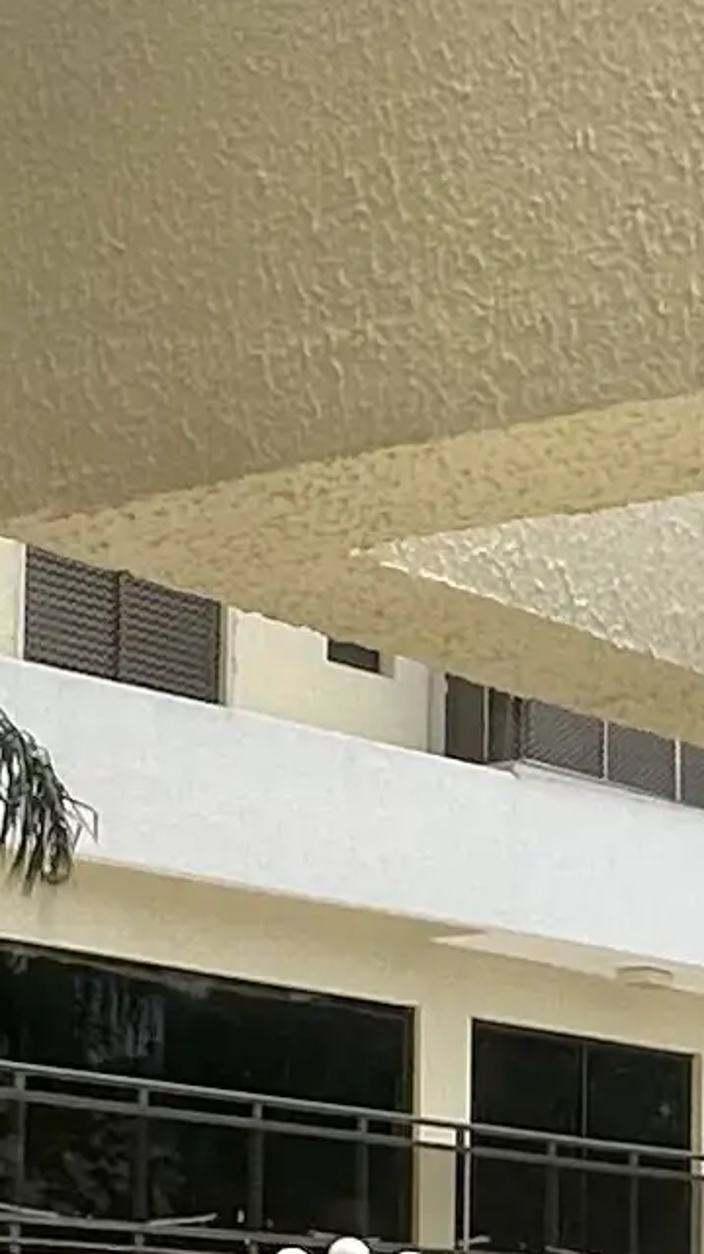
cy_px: 1258
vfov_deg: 21.4
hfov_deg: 10.2
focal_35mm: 96
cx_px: 1918
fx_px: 3190
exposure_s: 1/2092
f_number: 2.2
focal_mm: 2.22
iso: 50
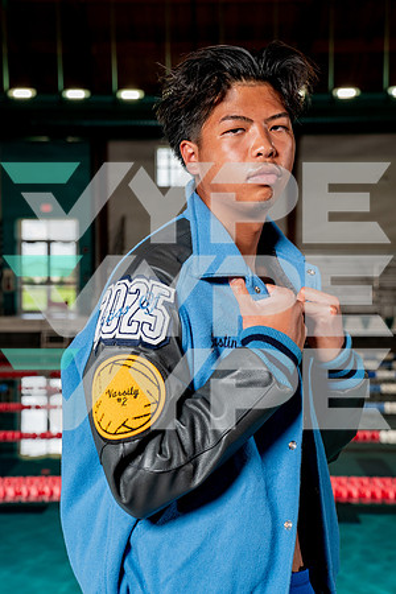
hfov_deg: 20.6
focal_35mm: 66
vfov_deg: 30.5
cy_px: 297
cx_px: 198
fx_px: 1089
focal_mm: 66
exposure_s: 1/250
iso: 400
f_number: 6.3
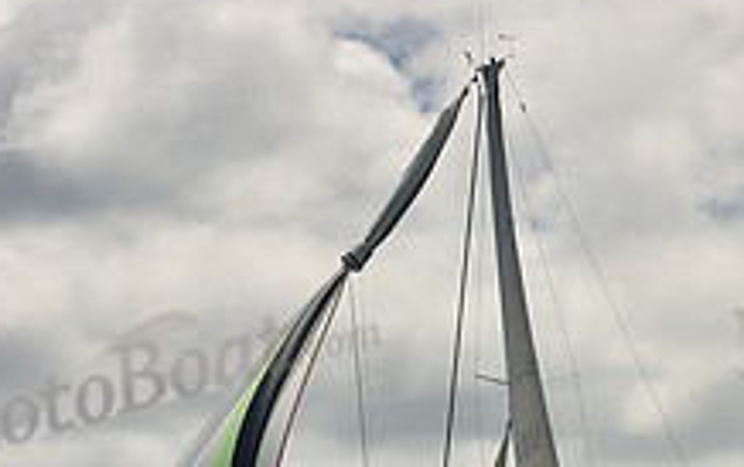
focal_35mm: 203
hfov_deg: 10.3
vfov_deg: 6.4
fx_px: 4122
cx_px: 558
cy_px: 828
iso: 320
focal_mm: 75
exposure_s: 1/800
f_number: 14
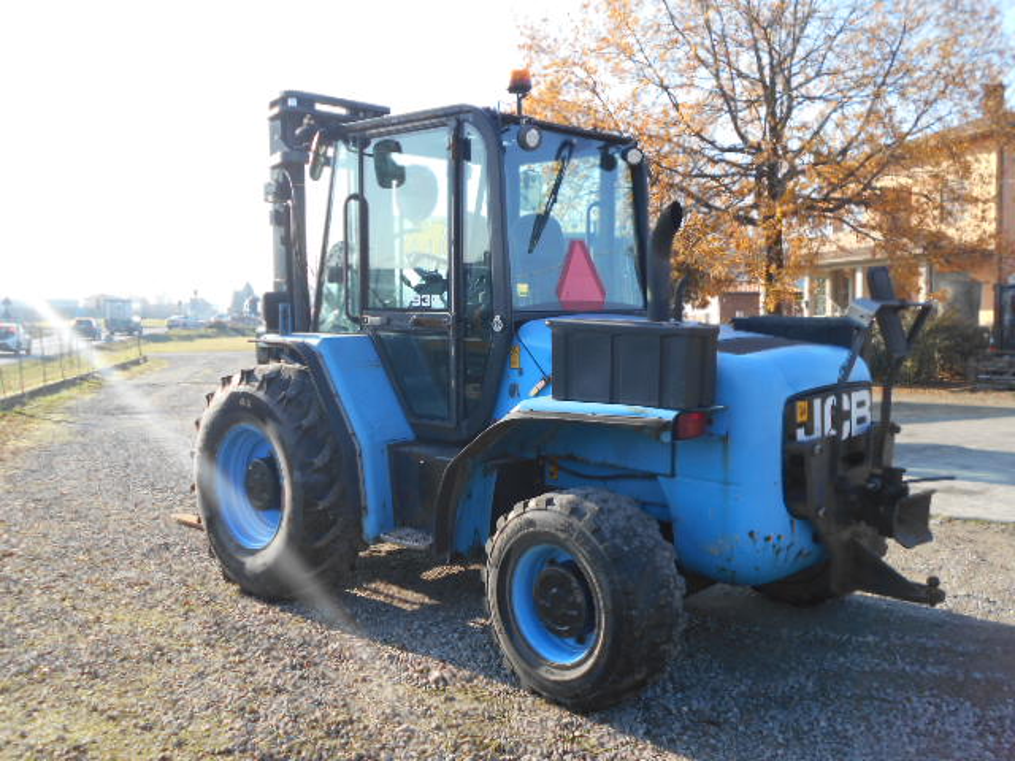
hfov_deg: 54.0
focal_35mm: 34
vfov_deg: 41.8
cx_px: 508
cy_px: 380
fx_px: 997
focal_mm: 5.8
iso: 80
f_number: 3.6
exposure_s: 1/250
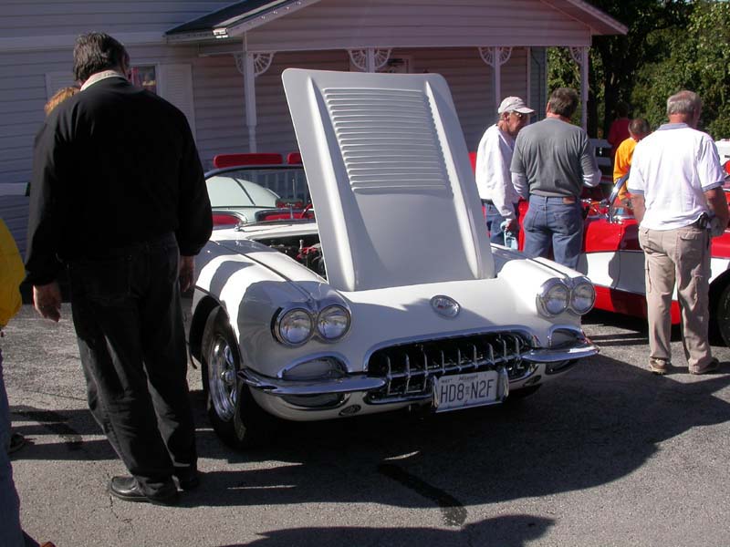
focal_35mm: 38
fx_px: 801
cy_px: 274
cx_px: 365
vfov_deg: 37.7
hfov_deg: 49.0
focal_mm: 7.85
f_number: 7.5
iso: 100
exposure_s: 1/354
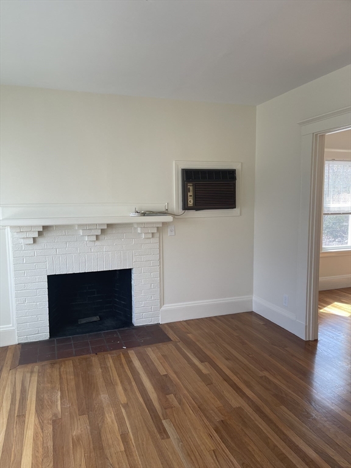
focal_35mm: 25
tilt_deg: -6.6
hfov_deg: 54.9
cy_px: 234
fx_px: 338
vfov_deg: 69.4
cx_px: 176
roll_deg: +0.6
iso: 64
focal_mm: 5.1
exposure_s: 1/121
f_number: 1.6
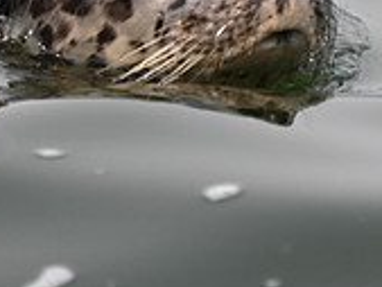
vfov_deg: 0.6
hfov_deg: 0.8
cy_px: -40
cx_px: -61
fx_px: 29165
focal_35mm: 2641
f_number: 6.3
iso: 250
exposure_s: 1/800
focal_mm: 800
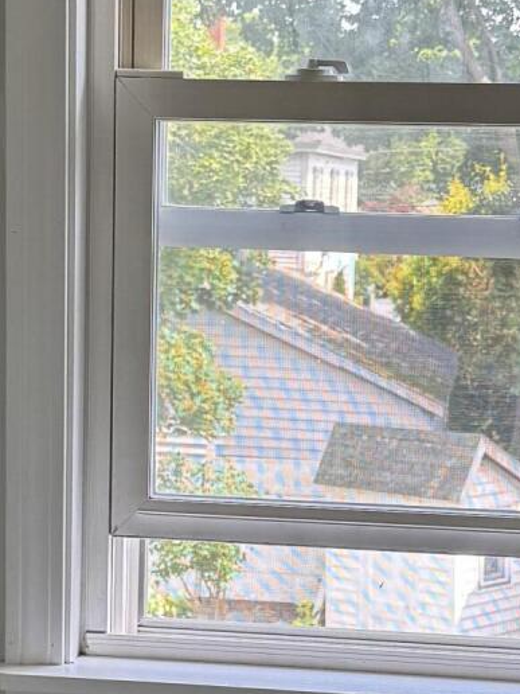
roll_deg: +0.0
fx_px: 1863
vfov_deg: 20.9
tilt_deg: -10.7
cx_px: 255
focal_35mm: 93
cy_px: 514
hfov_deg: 15.9
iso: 64
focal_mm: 6.76
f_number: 1.78
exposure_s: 1/182
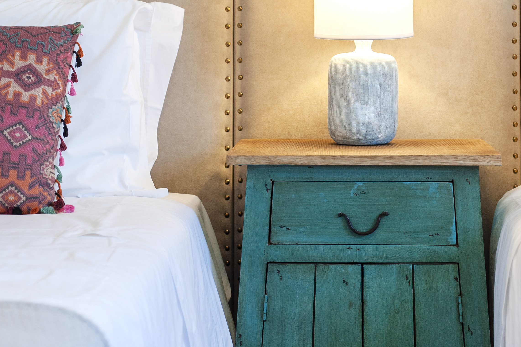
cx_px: 365
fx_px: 1345
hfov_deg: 21.8
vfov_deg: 14.6
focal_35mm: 93
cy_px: 76
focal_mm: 50
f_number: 4.5
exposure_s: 1/100
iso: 200
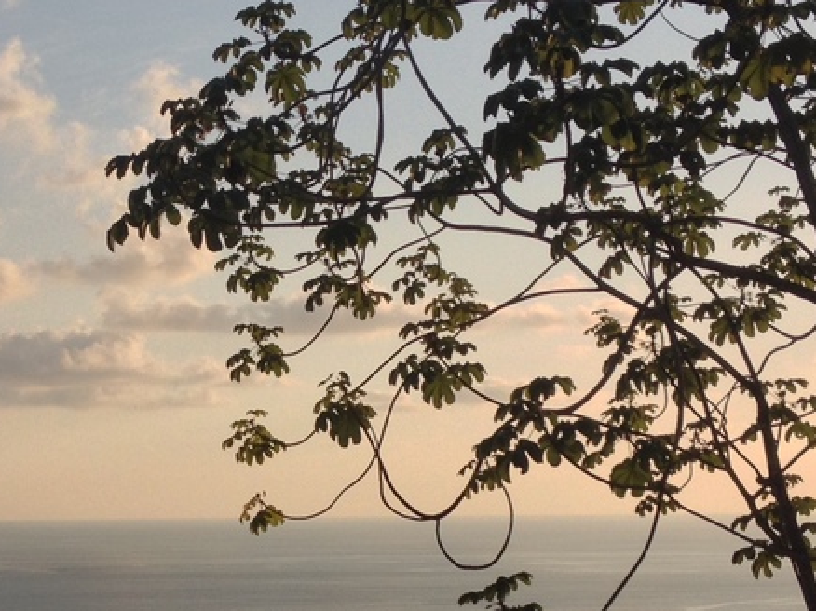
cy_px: 538
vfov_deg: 15.2
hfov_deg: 20.3
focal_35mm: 96
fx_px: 2262
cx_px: 211
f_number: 2.4
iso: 50
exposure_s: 1/2208
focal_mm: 4.28
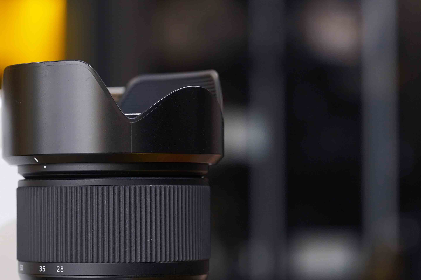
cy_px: 221
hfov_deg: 14.0
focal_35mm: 146
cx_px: 95
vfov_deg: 9.4
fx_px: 1707
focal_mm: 70
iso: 500
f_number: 4
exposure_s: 1/160
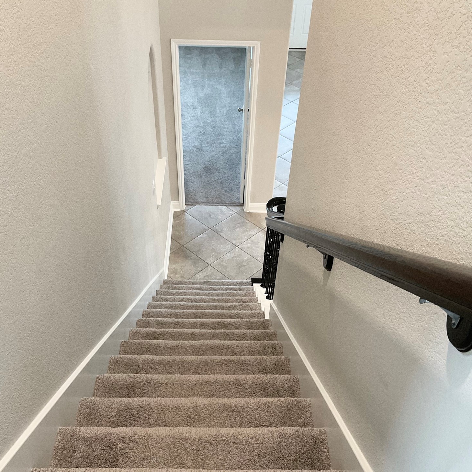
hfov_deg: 46.0
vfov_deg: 45.8
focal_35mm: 36
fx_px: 555
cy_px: 283
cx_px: 232
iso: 200
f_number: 1.8
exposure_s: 1/60
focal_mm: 3
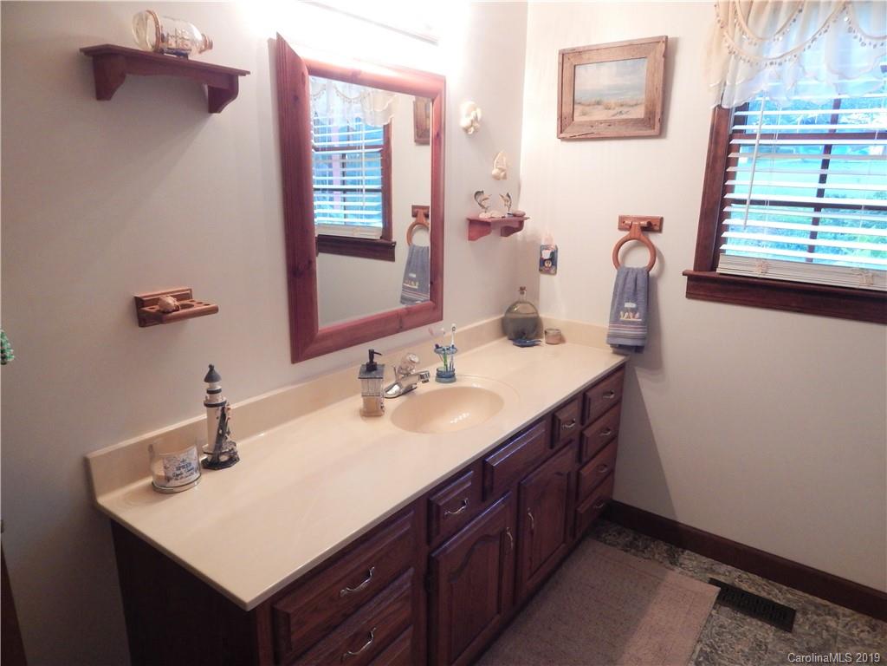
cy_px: 333
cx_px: 444
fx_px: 564
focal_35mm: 22
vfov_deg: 61.1
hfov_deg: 76.4
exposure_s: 1/30
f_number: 3
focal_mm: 4
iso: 360
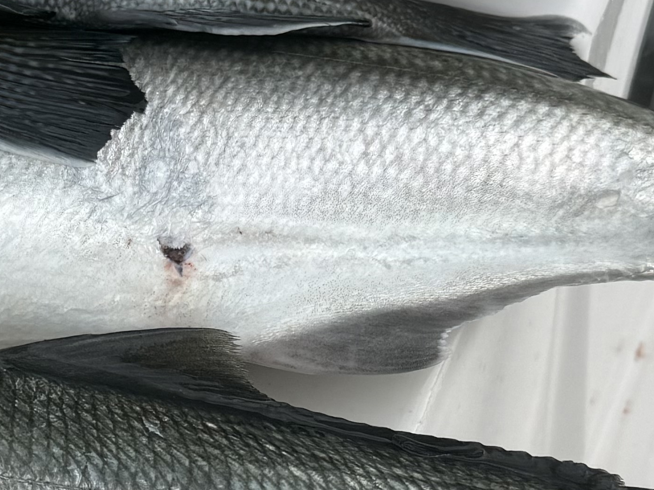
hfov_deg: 19.5
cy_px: 316
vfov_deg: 15.1
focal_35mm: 98
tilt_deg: -58.3
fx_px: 1851
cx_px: 7
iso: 80
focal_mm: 6.76
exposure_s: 1/3584
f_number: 1.78
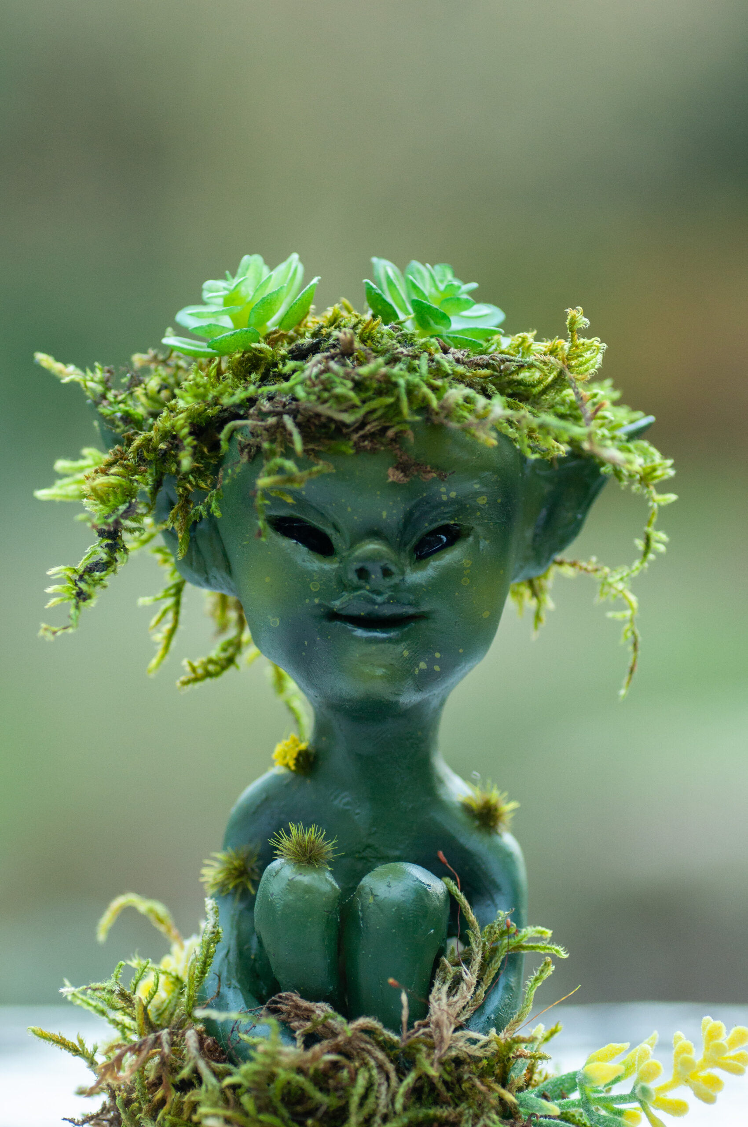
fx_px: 4219
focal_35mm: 135
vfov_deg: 15.2
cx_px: 374
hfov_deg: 10.1
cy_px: 564
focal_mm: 90
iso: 640
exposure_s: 1/125
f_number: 5
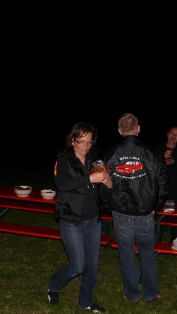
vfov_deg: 39.8
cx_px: 71
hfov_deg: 23.0
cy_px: 155
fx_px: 433
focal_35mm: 52
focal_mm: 7.4
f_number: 2.8
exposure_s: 1/30
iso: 125
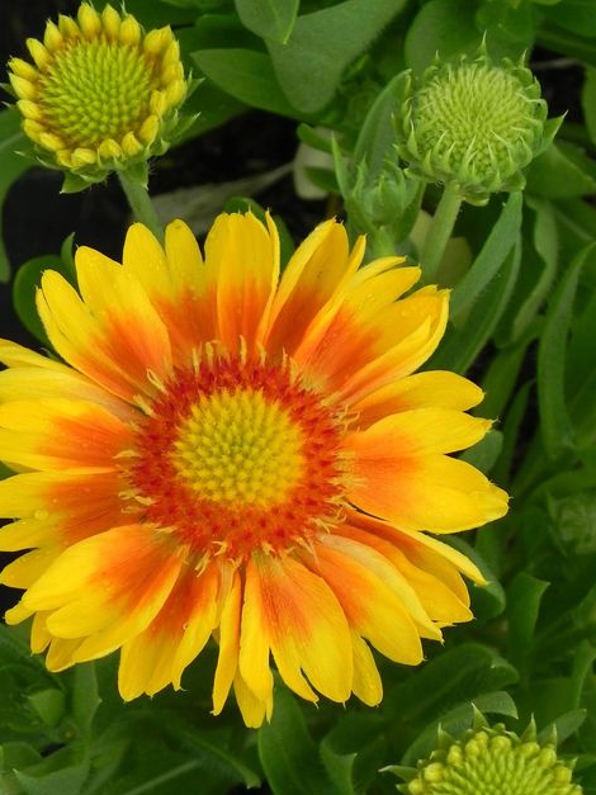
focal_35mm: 134
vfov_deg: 14.7
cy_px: 435
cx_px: 278
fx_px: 3077
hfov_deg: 11.1
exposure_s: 1/400
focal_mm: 18.8
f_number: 4.5
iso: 160
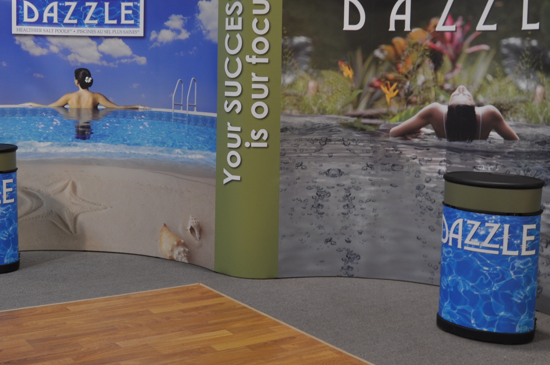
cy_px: 161
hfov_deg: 41.1
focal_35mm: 48
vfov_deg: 28.0
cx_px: 263
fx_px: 732
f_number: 3.5
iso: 320
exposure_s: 1/25
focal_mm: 20
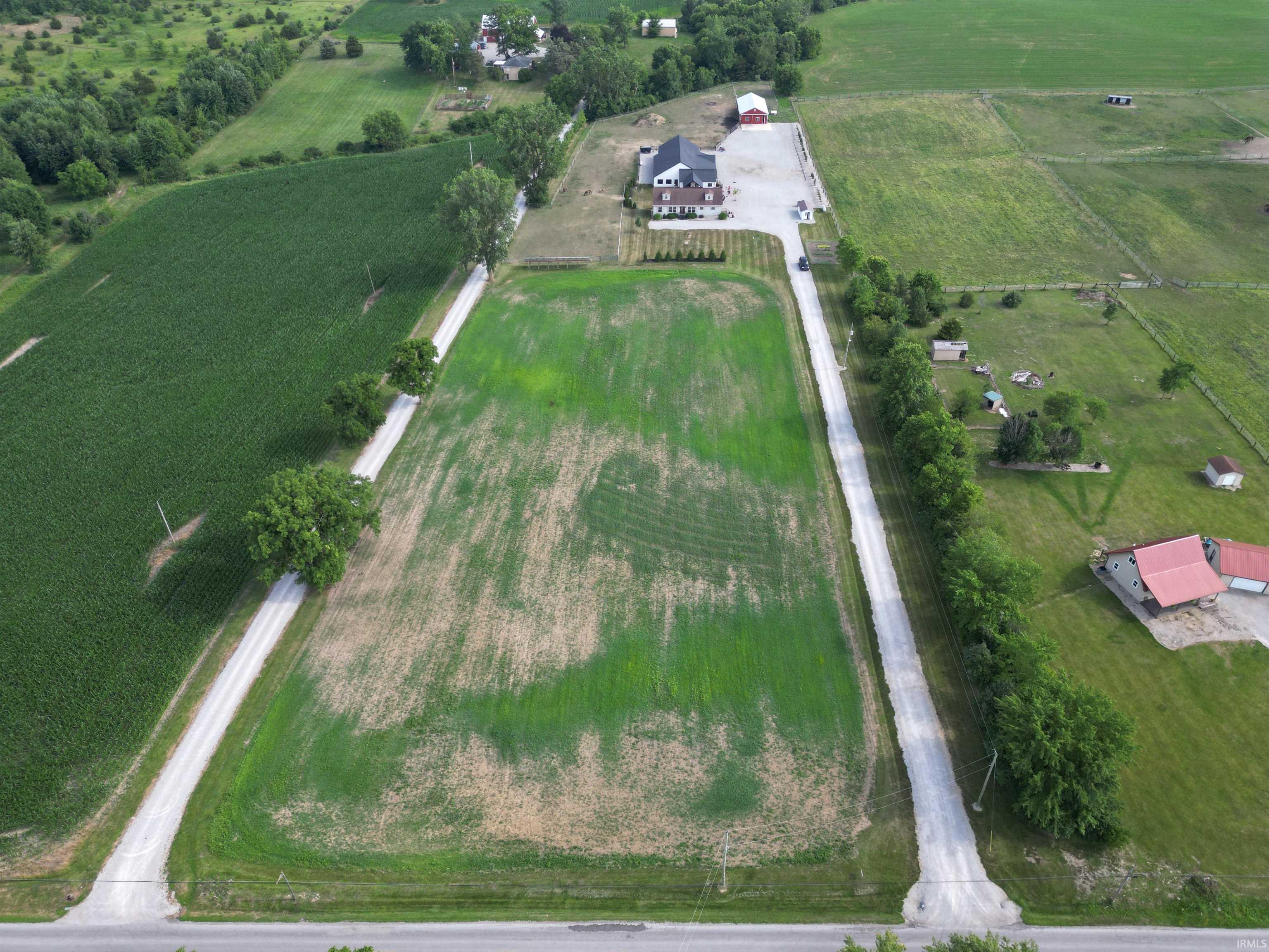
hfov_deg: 71.6
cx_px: 634
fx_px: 880
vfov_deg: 56.8
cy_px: 476
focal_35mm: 24
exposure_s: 1/640
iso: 100
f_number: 1.7
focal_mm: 6.72
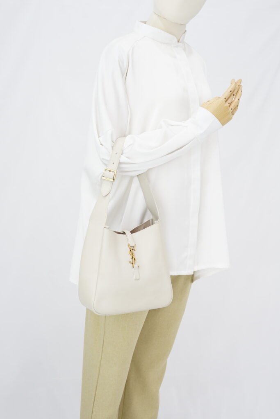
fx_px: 583
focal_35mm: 50
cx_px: 140
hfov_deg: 27.0
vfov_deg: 39.6
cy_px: 210
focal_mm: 50
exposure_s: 1/8
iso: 640
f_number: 6.3
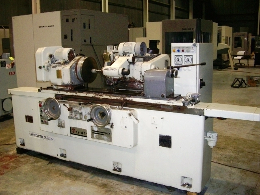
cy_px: 98
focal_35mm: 38
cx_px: 130
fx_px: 285
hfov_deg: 49.0
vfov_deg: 37.7
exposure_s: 1/60
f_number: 2.8
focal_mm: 7.9
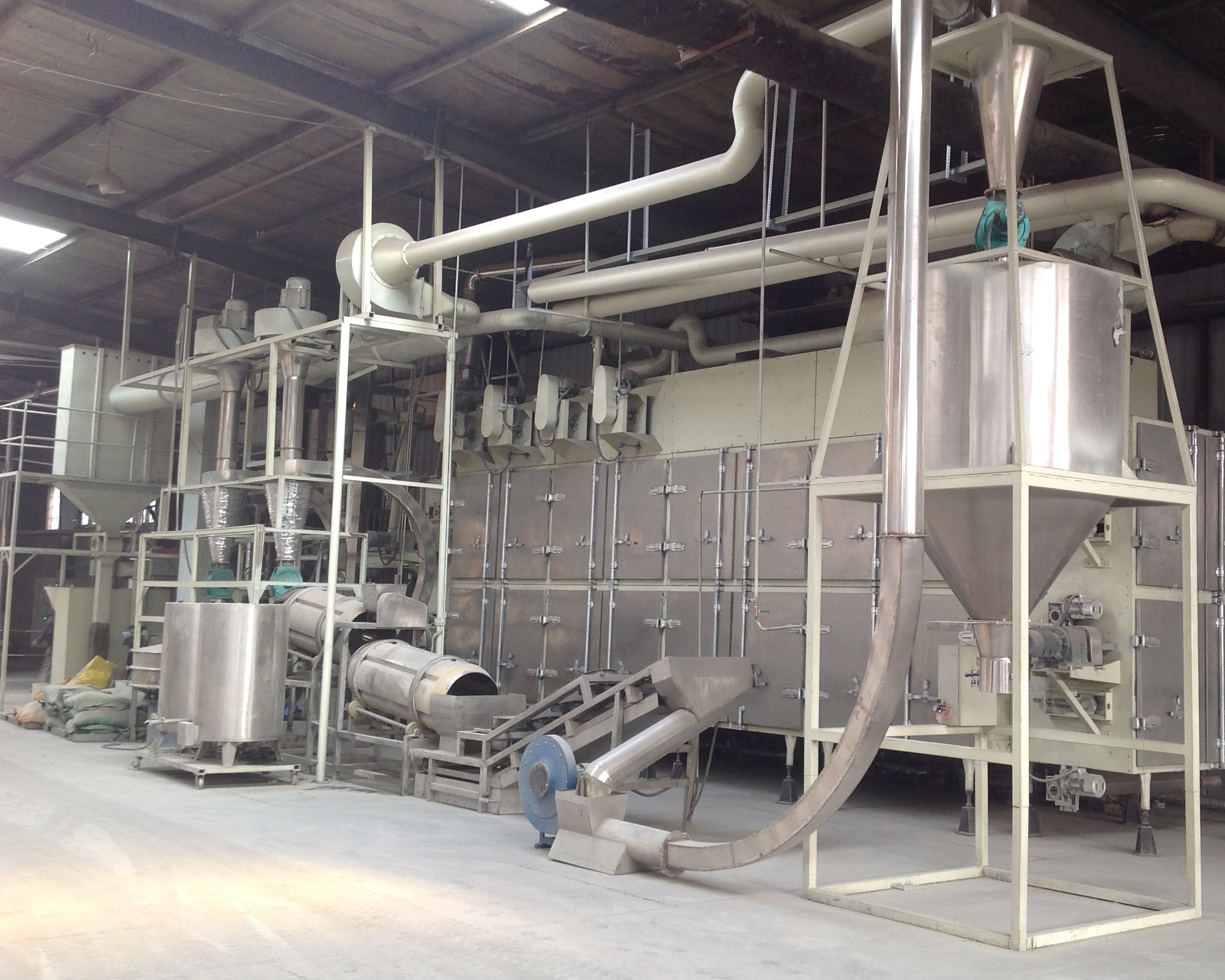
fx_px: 1595
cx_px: 731
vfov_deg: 34.1
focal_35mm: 44
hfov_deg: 41.8
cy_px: 466
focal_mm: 4.28
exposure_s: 1/30
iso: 50
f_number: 2.4
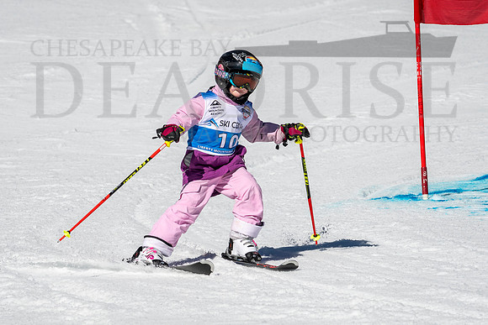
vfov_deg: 1.8
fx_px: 10503
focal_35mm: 775
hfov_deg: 2.7
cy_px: 180
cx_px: 211
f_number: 8
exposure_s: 1/2000
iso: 200
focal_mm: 400
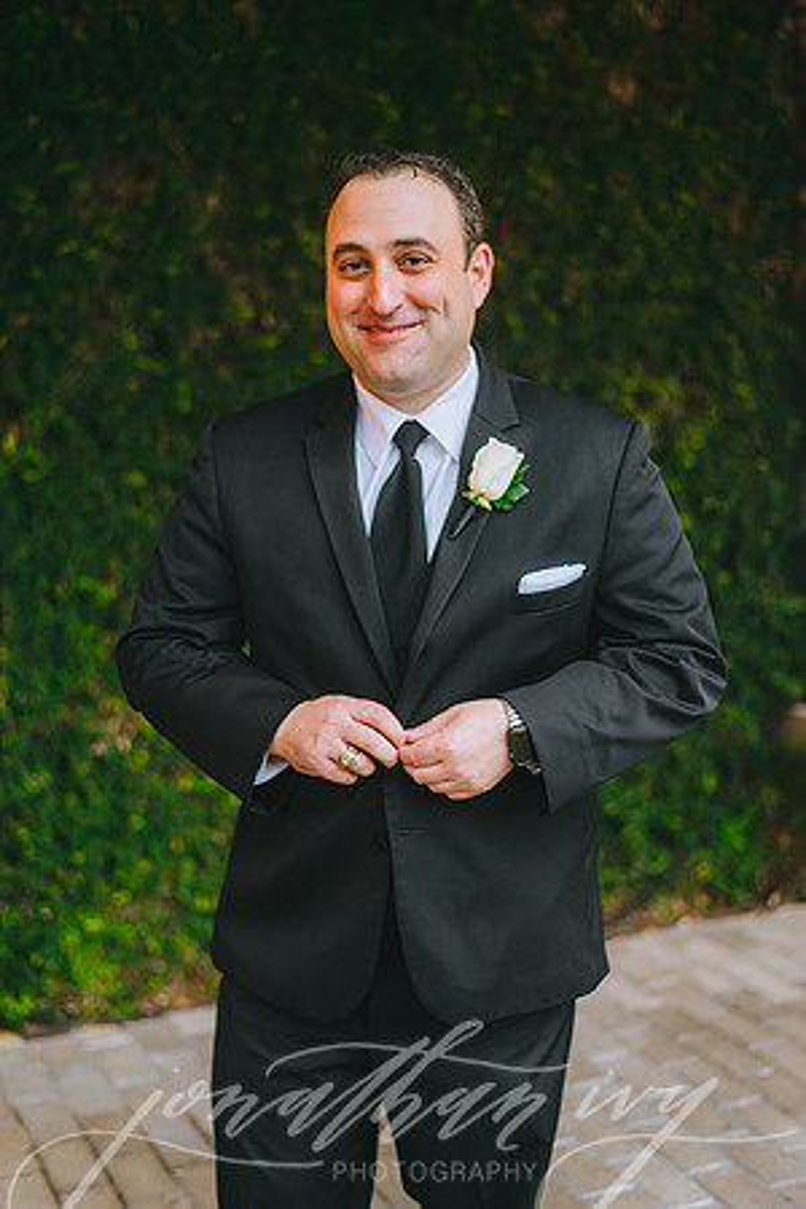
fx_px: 1679
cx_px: 403
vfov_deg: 39.6
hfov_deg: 27.0
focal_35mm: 50
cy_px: 604
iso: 800
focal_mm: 50
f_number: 2.2
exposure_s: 1/160
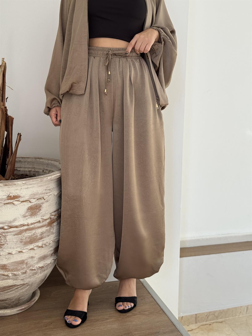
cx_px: 126
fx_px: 466
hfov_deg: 30.3
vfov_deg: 39.7
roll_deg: -0.8
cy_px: 168
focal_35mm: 48
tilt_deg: -10.6
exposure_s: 1/338
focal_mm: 6.76
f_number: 1.78
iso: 64
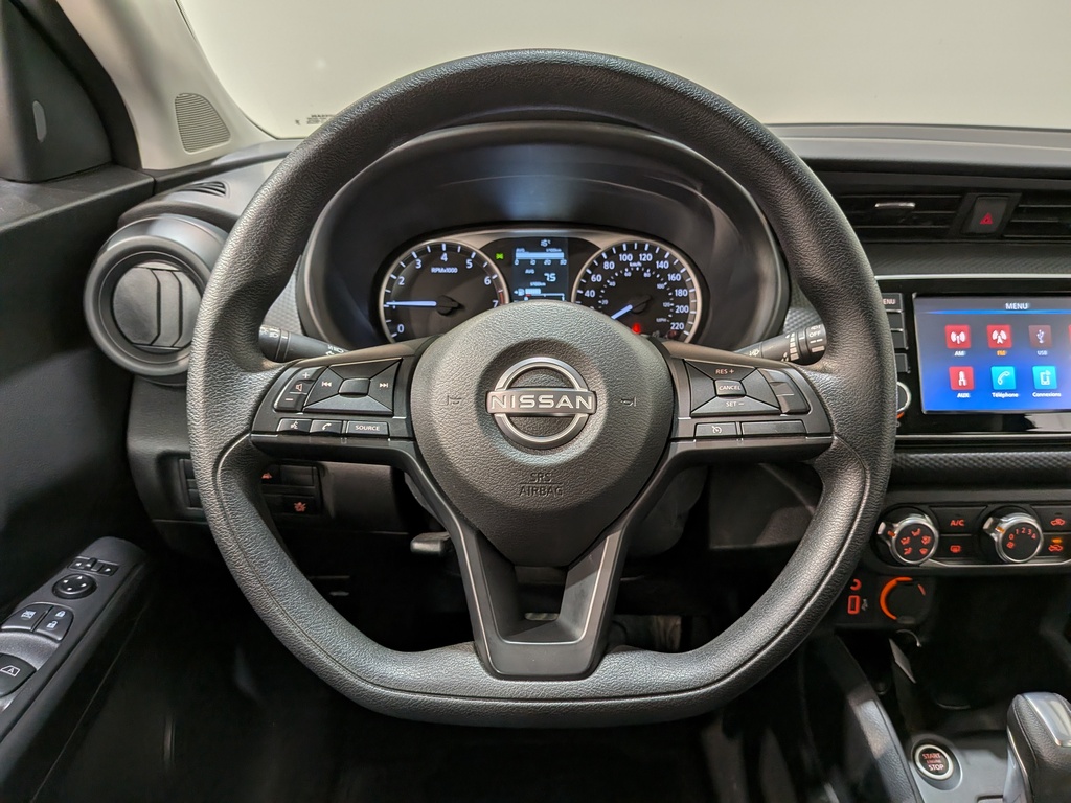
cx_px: 536
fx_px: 743
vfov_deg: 56.8
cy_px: 402
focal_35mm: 24
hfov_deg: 71.6
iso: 29
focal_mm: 4.53
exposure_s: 1/123
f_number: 1.7
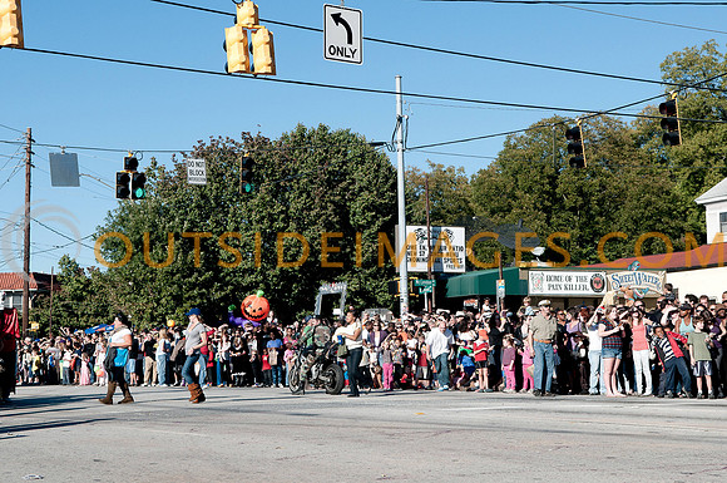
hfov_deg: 35.1
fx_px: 1149
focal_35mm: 57
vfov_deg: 23.7
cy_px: 242
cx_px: 364
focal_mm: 38
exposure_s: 1/1250
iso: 250
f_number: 5
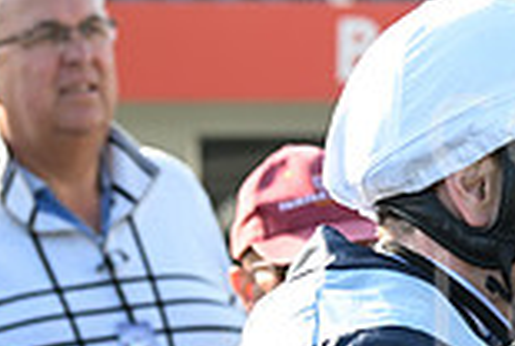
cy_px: 338
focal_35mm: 392
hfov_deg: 5.2
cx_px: 864
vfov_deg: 3.5
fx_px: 5618
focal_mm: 105
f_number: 5.6
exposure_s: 1/640
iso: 500
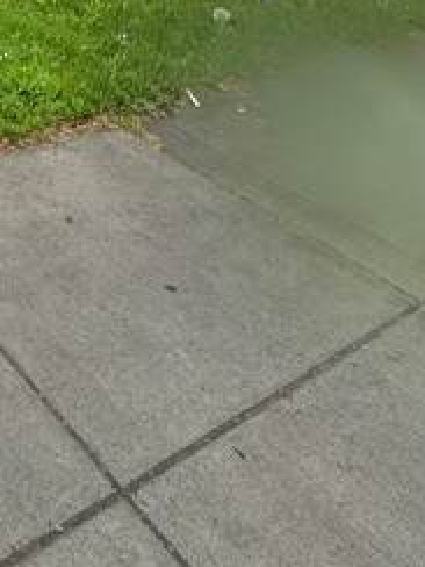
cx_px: -149
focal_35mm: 44
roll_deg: +0.7
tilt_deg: +0.5
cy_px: -244
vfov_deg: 29.7
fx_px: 720
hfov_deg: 26.9
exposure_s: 1/675
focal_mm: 2.22
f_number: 2.2
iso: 40
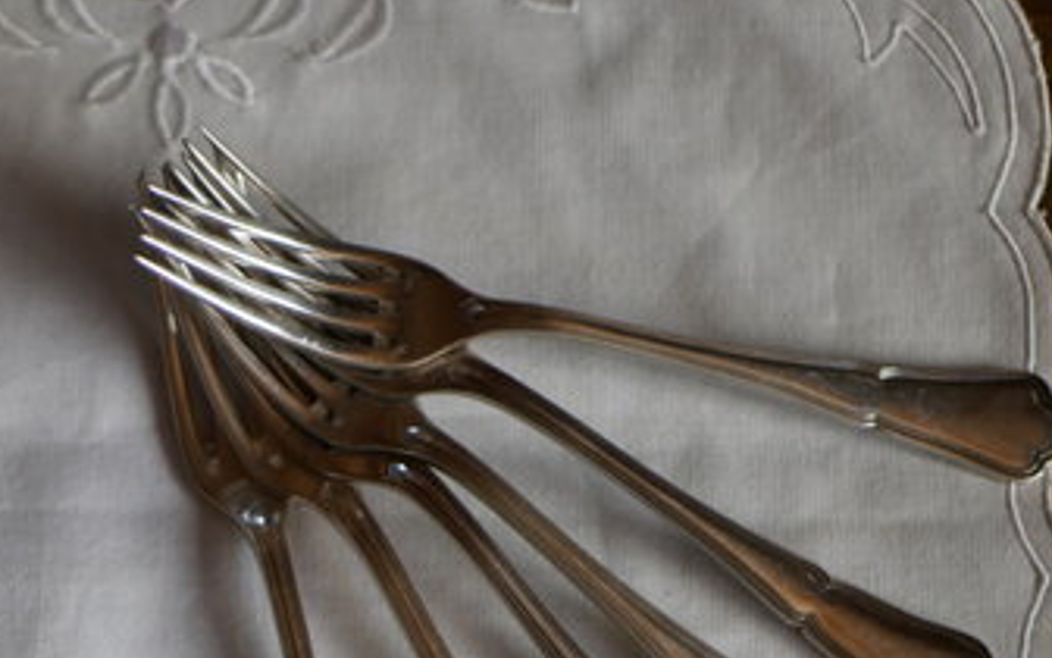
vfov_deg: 12.8
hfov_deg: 20.3
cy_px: 639
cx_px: 178
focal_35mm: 101
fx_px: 2896
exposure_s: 1/160
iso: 200
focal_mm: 25
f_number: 2
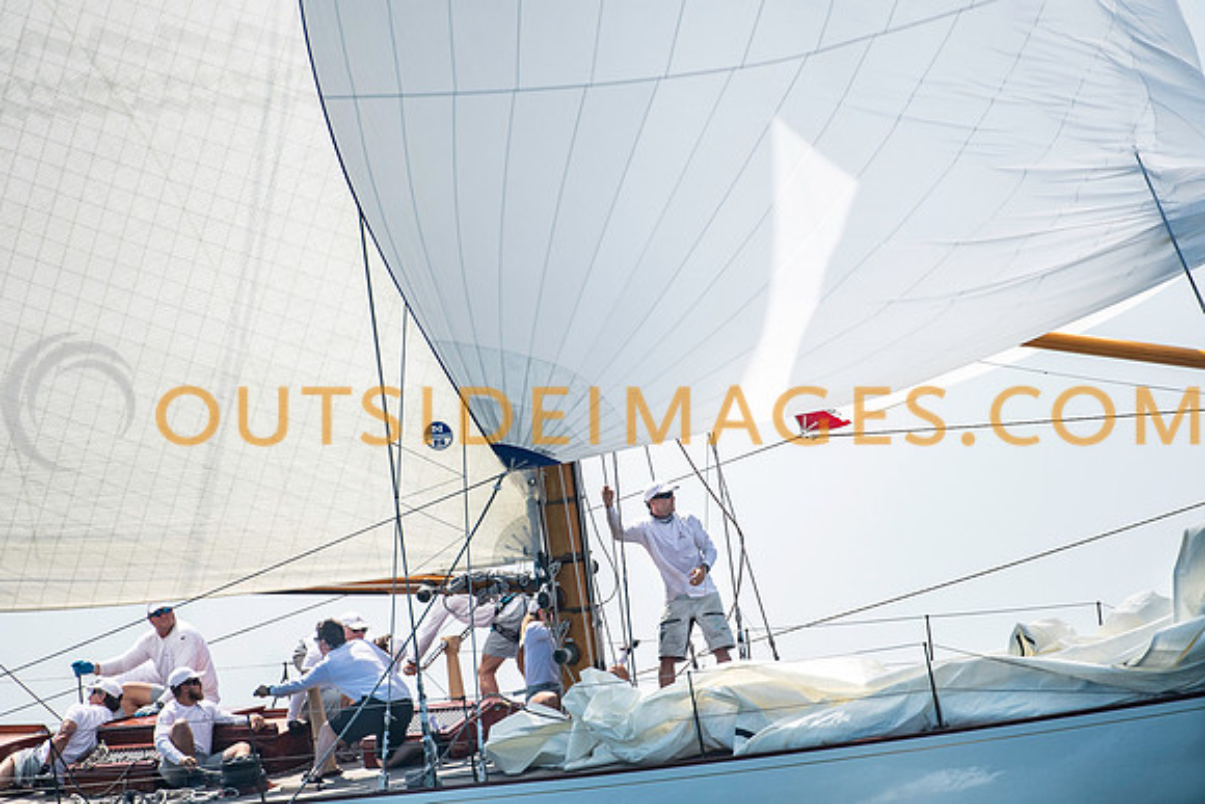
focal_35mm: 600
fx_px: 20087
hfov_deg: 3.4
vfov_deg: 2.3
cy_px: 402
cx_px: 602
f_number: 5
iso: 400
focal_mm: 400
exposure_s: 1/4000
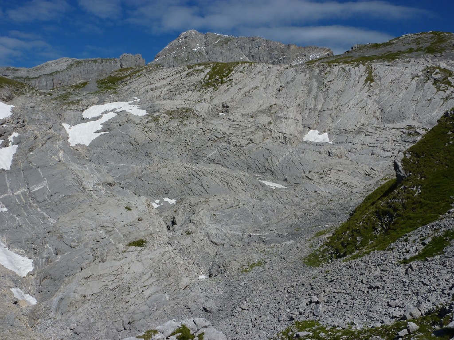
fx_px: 459
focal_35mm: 35
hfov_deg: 52.6
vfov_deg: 40.7
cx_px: 227
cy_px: 170
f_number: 5.6
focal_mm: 5.7
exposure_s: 1/800
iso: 80
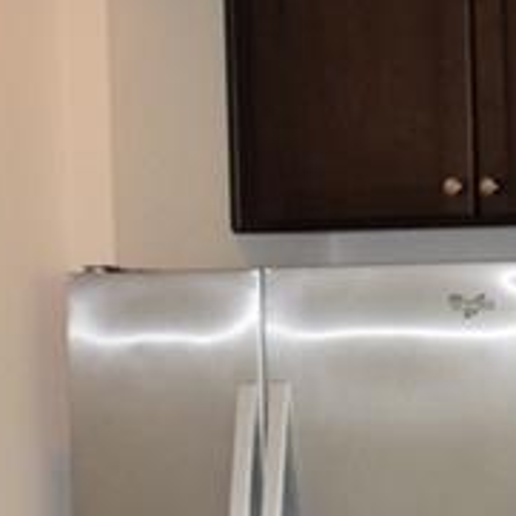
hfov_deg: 8.2
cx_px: 1009
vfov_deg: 8.5
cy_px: 621
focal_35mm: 203
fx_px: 3424
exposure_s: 1/125
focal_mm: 18
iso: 800
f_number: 5
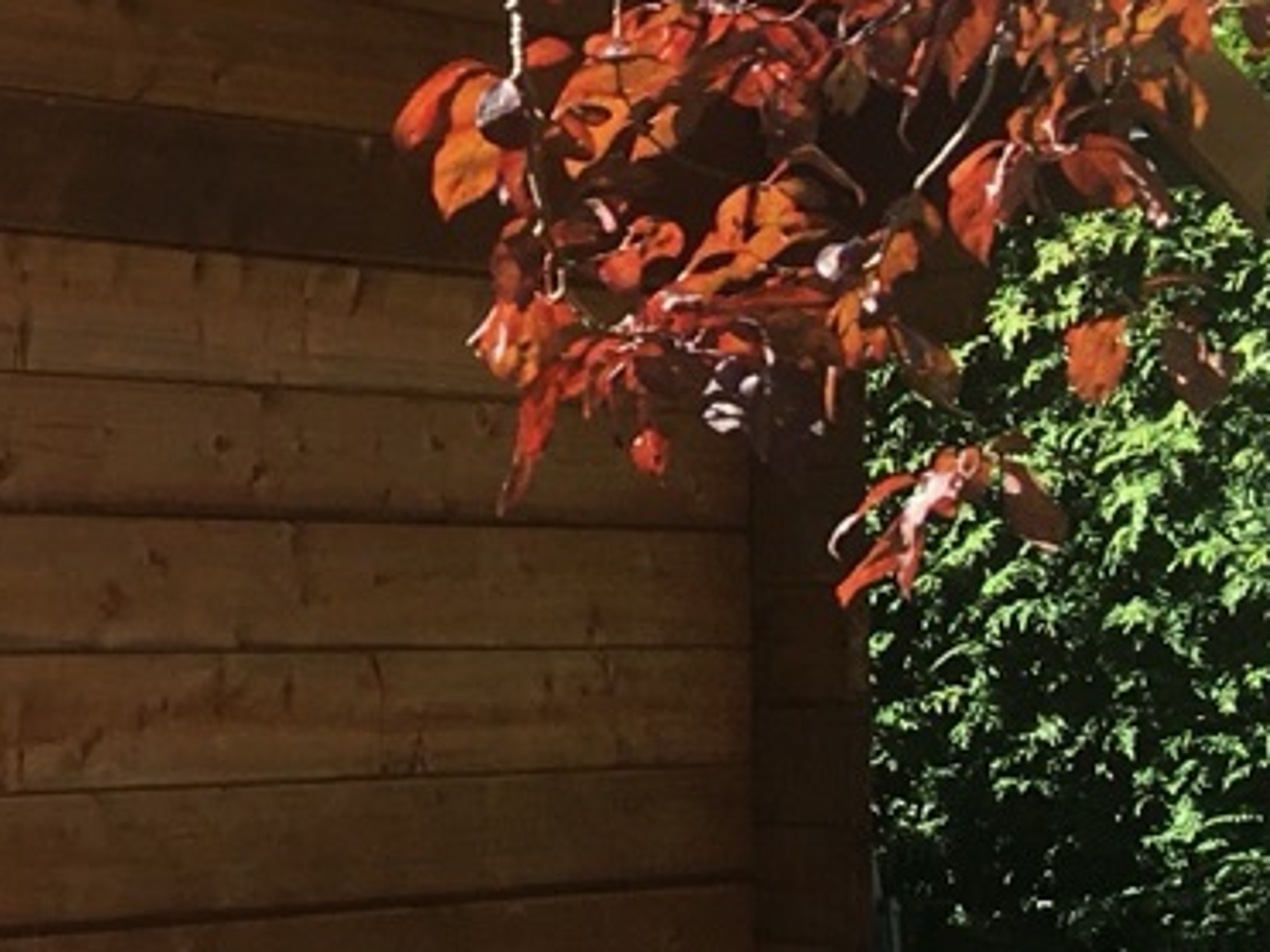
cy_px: 599
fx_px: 4585
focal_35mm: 125
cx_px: -623
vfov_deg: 11.8
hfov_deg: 14.7
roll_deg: +0.6
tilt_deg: -1.1
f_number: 2.2
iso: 25
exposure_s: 1/370
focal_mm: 4.15
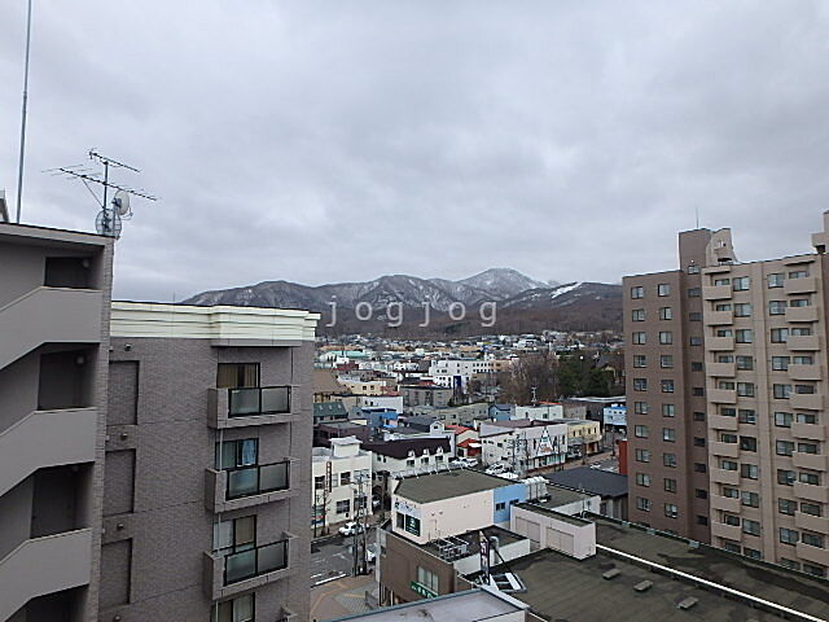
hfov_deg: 79.0
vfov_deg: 63.4
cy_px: 311
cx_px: 414
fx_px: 503
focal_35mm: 21
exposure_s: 1/640
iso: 125
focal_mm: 3.7
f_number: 3.5
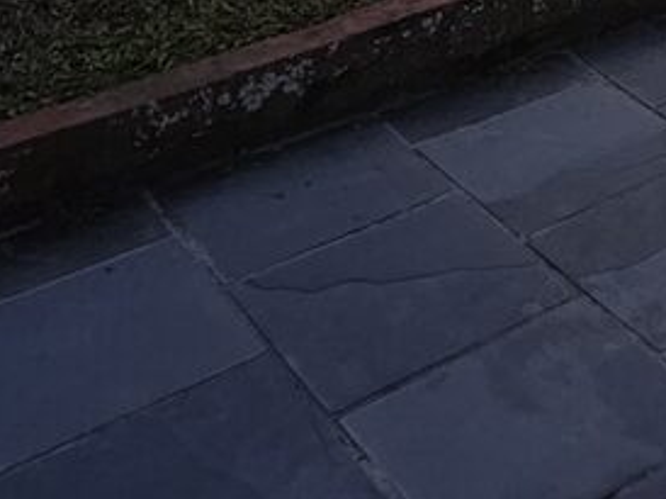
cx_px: 1028
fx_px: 1461
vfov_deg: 13.6
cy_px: -725
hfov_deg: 21.2
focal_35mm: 76
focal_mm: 2.2
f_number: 1.9
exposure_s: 1/571
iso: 20
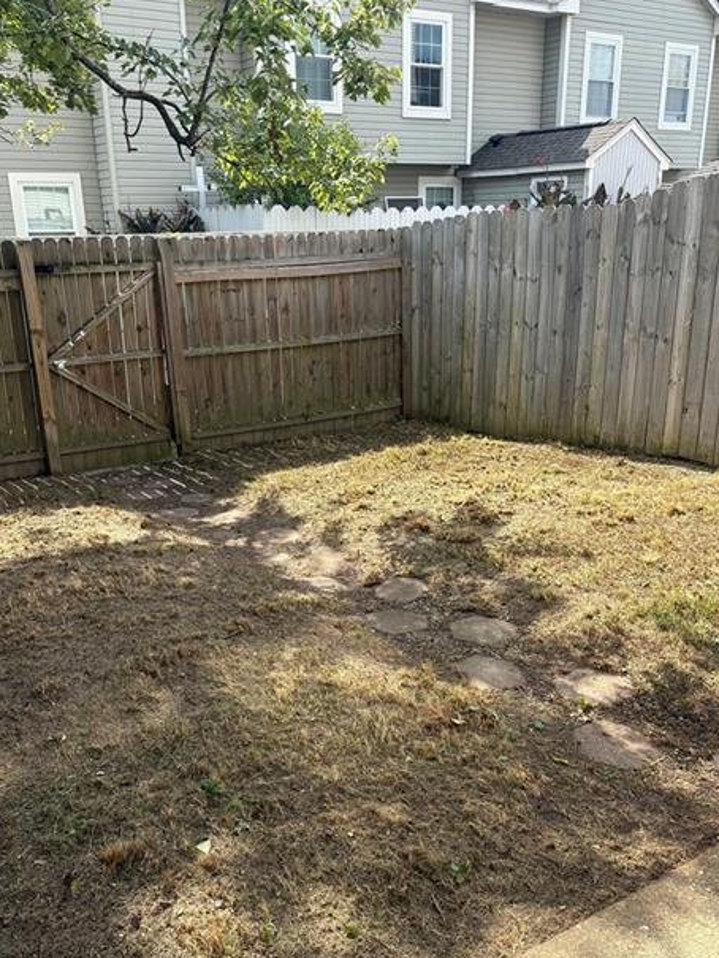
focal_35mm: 33
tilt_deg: -18.9
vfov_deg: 55.0
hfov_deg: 42.9
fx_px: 914
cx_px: 377
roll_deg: +0.5
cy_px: 561
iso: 50
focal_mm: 5.96
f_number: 1.6
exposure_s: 1/1064
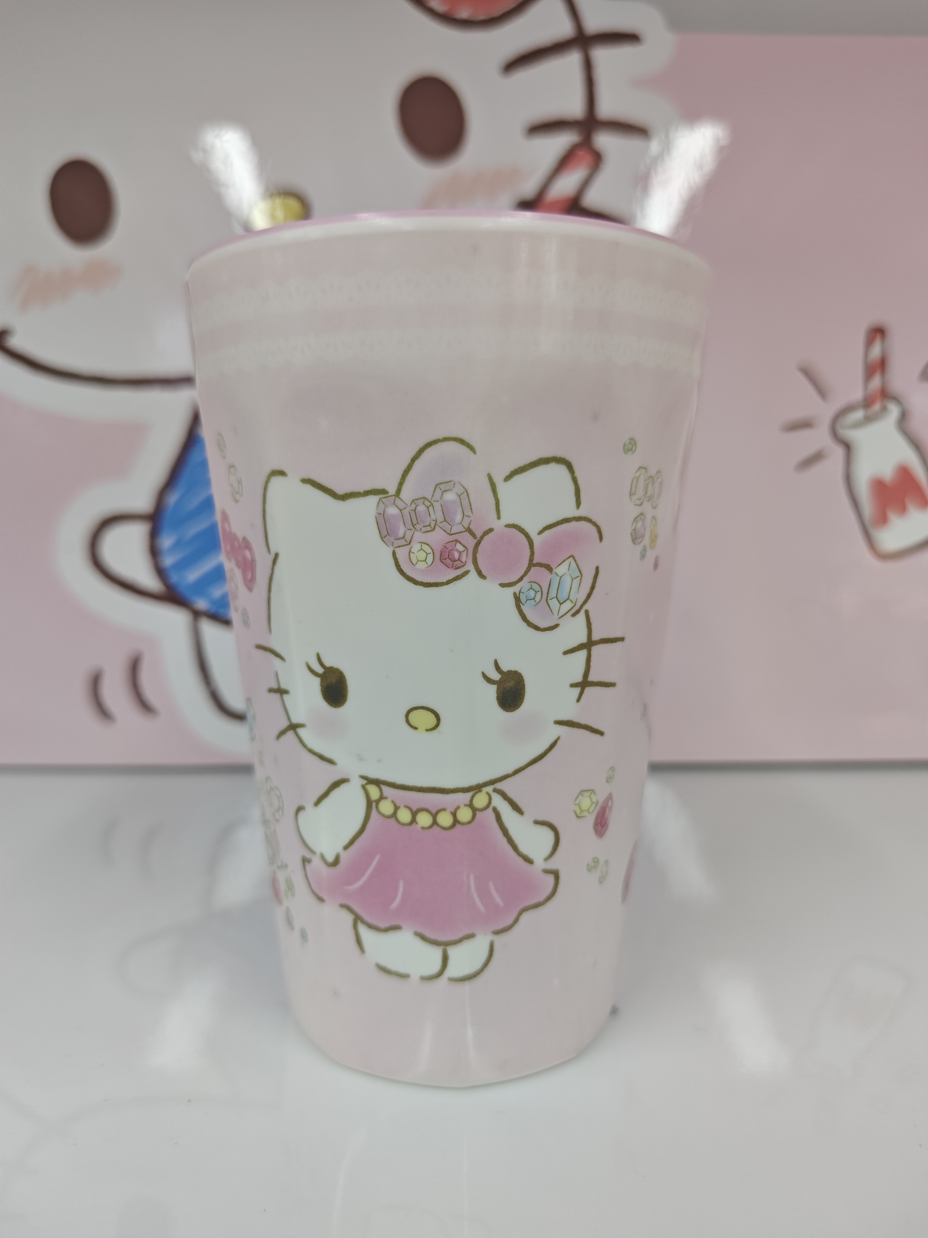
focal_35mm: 23
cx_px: 464
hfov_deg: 58.9
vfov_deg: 73.9
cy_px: 619
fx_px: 822
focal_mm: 5.56
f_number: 1.88
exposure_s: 1/100
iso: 142
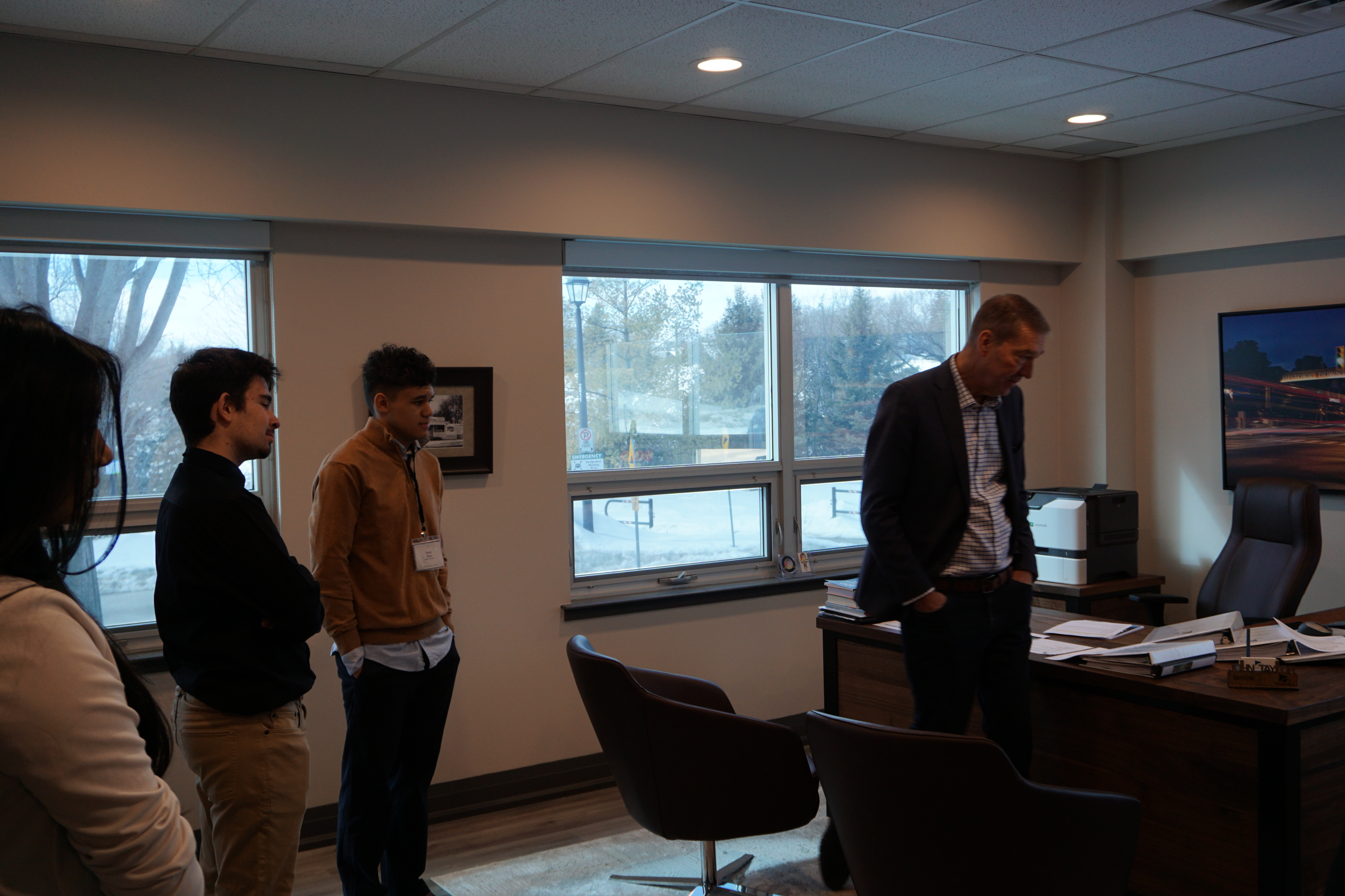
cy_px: 448
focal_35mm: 34
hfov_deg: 55.1
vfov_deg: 38.4
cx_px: 672
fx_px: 1289
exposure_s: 1/100
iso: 200
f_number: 5
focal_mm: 23
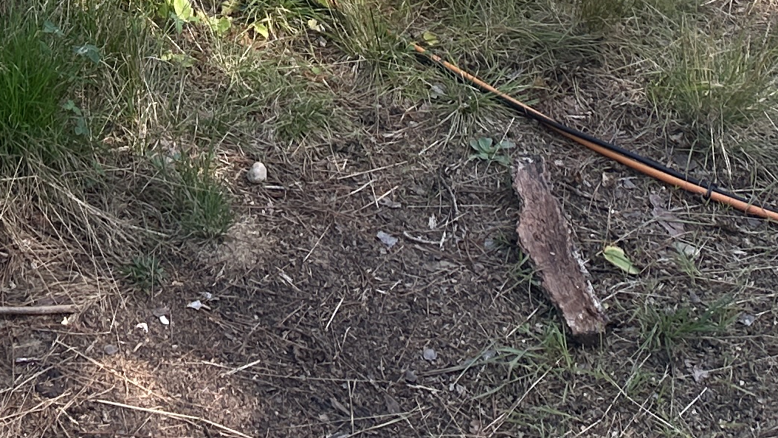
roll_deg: +1.5
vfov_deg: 10.4
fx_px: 2063
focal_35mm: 100
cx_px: 51
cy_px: -617
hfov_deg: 20.8
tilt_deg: -9.3
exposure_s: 1/417
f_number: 1.78
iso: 80
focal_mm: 6.86
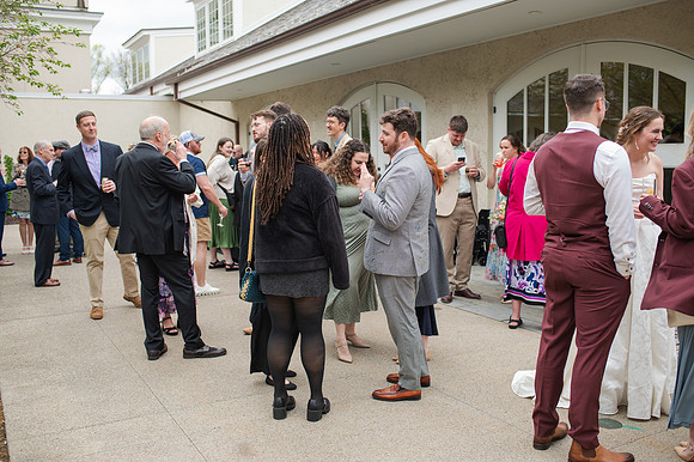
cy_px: 231
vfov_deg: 37.8
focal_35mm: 35
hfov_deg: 54.5
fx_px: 674
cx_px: 347
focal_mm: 35
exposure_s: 1/400
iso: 180
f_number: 3.2
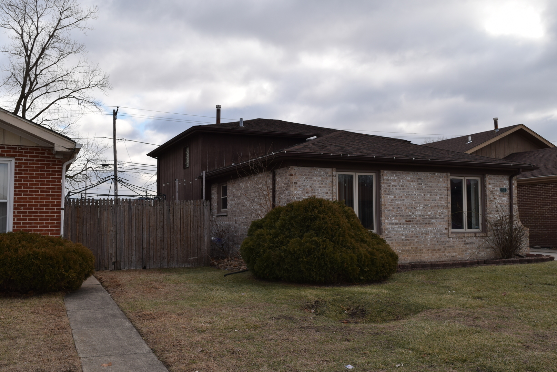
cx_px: 278
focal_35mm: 36
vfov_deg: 36.9
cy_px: 186
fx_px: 557
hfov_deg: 53.1
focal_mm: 24
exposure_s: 1/200
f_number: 8
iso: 100
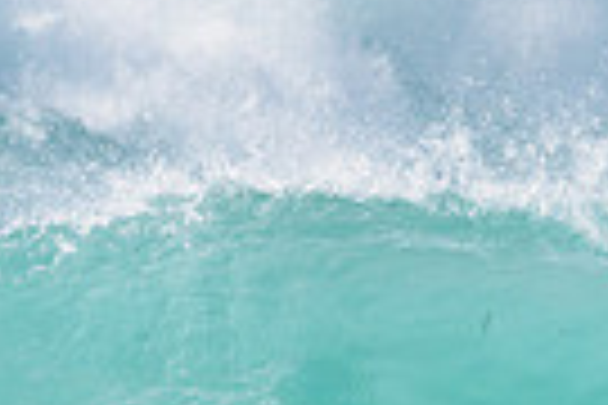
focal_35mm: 2641
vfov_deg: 0.5
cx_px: 669
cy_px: 387
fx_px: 44600
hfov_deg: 0.8
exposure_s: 1/2000
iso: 125
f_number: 5.6
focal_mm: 500
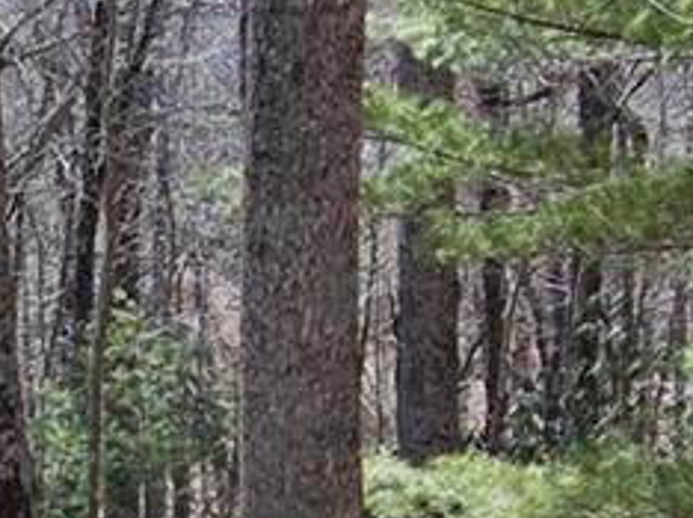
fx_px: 3280
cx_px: -172
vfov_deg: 8.9
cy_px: 663
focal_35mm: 164
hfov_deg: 11.8
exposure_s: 1/160
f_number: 6.3
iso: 200
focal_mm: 26
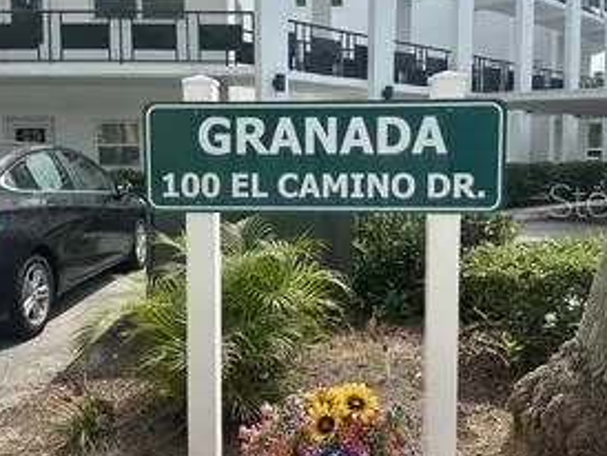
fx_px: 614
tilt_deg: -3.8
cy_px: 199
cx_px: 315
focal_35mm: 35
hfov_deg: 52.6
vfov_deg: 40.7
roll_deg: -0.8
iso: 80
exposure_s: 1/3597
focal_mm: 6.86
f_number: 1.78
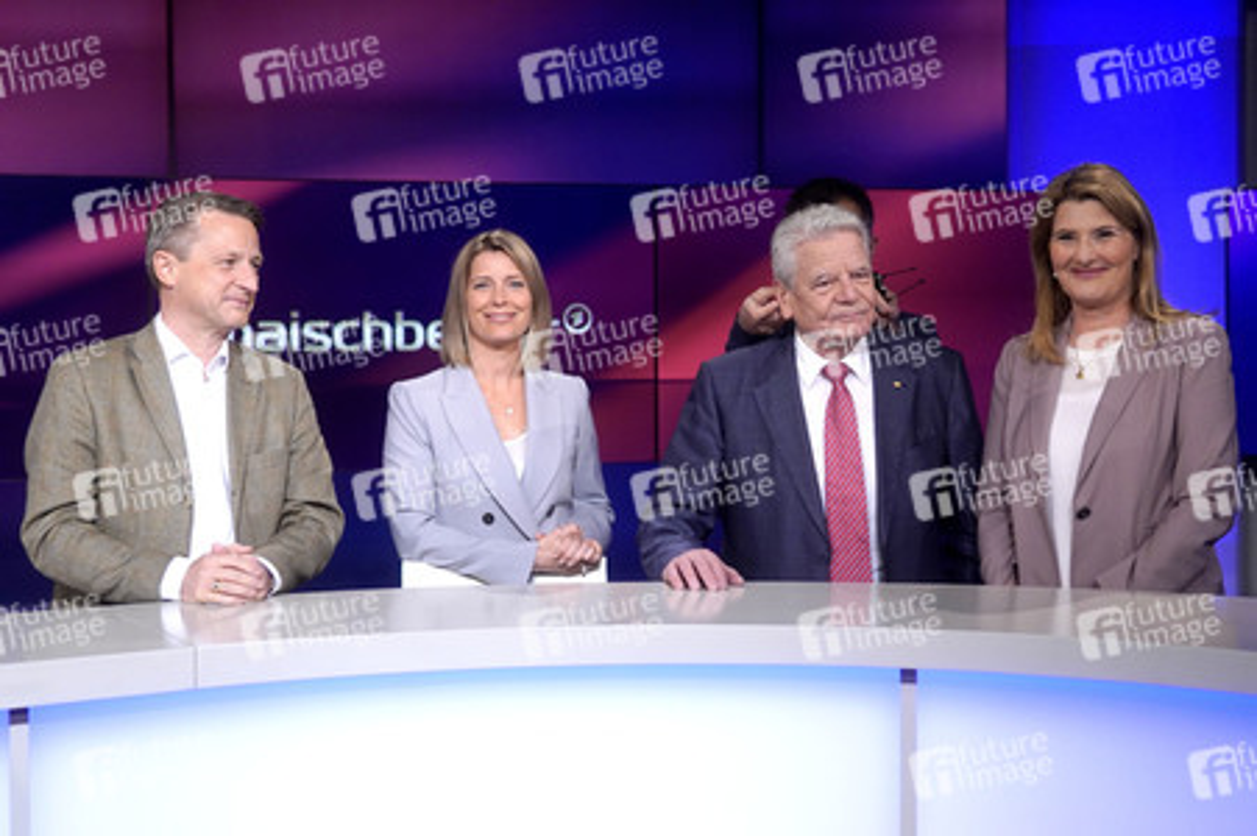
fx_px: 1570
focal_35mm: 45
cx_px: 628
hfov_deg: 43.6
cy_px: 418
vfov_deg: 29.8
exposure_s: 1/800
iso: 640
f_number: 1.4
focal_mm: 30
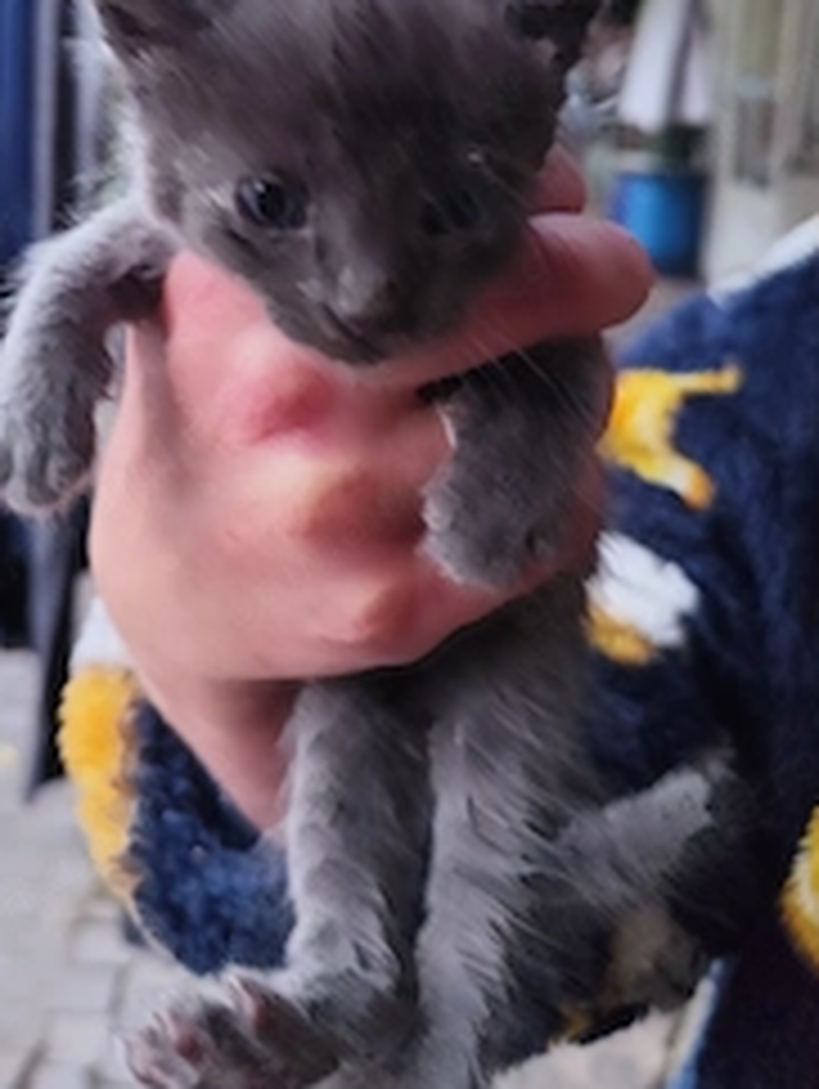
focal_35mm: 38
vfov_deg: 46.8
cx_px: 261
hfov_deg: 37.3
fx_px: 1197
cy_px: 248
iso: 320
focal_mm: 6.19
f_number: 1.65
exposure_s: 1/33.3
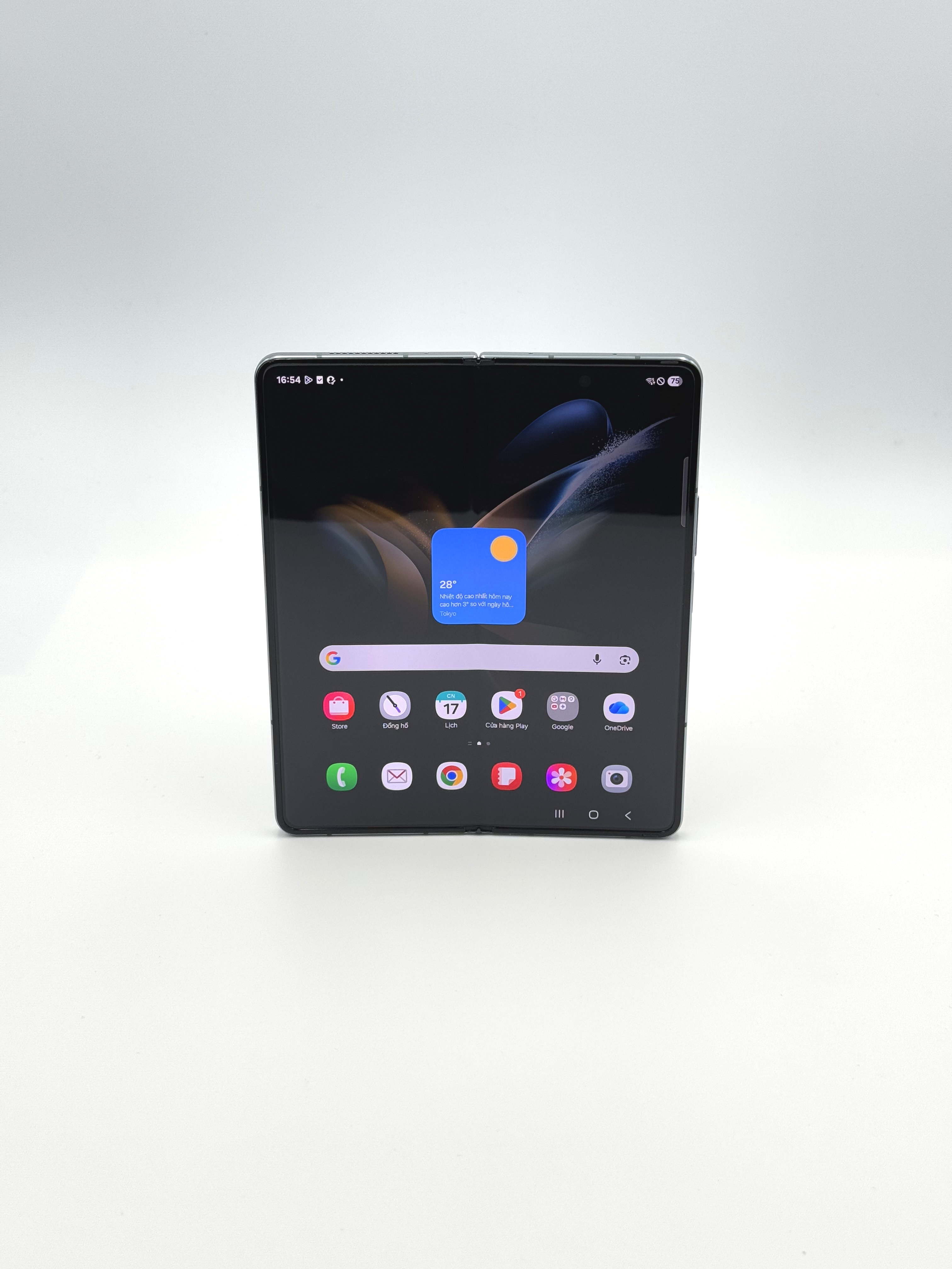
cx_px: 476
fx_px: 1760
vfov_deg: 39.7
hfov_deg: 30.3
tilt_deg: -23.6
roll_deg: -0.7
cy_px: 634
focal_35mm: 48
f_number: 1.78
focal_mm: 6.76
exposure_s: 1/293
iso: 64
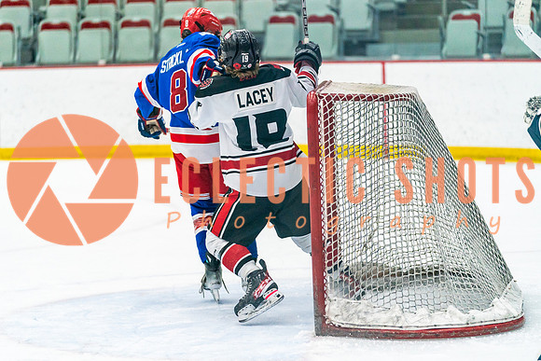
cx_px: 253
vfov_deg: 8.4
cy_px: 203
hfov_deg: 12.6
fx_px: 2448
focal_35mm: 163
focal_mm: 142
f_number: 2.8
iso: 3200
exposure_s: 1/1000
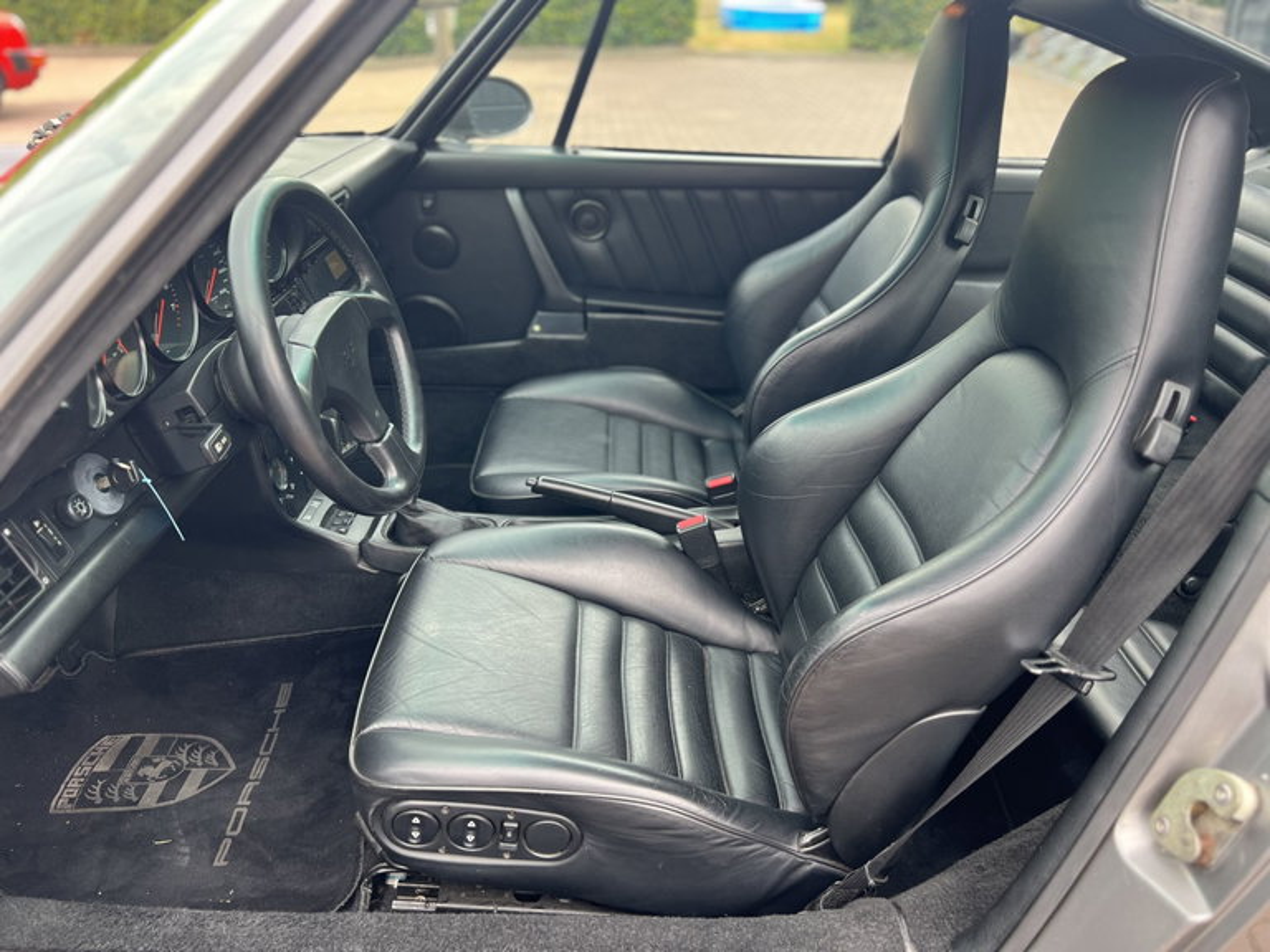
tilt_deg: -26.8
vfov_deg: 53.1
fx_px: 954
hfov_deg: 67.3
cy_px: 476
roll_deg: +1.2
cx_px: 635
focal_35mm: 26
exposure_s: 1/165
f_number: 1.5
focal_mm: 5.7
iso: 50
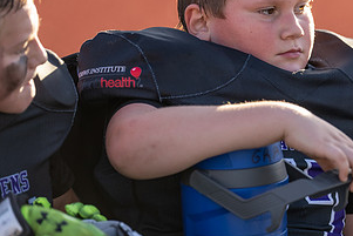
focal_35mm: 339
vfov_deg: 4.1
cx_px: 311
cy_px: 72
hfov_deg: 6.1
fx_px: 3326
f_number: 2.8
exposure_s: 1/640
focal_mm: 176
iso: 100
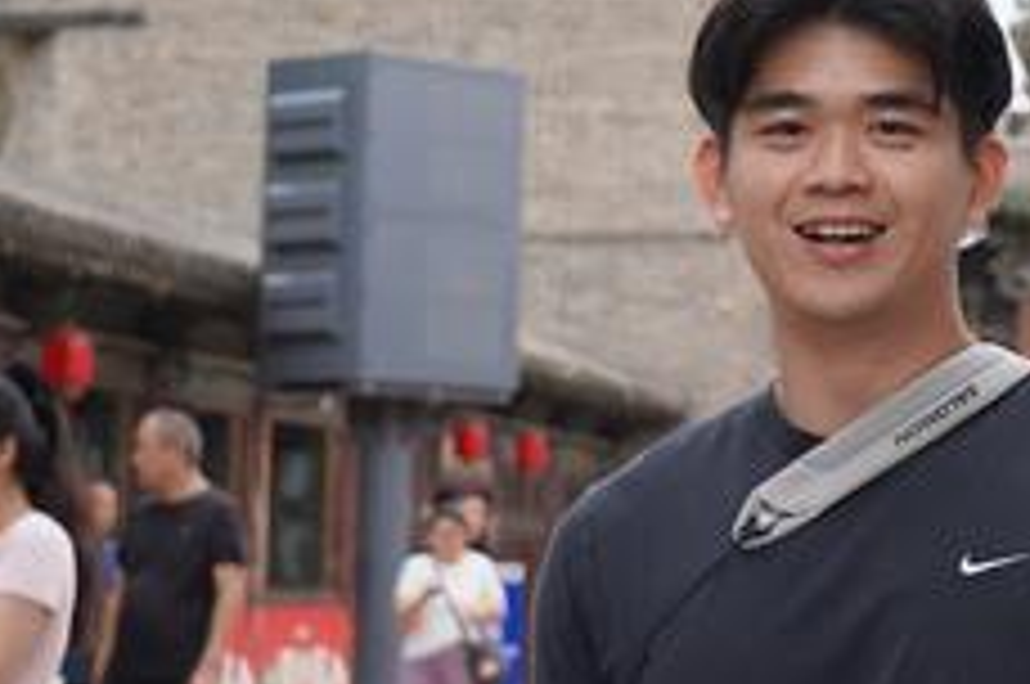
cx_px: 1183
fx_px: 3800
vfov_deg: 10.3
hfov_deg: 15.0
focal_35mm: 133
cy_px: 178
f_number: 4
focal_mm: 38
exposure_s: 1/250
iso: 100
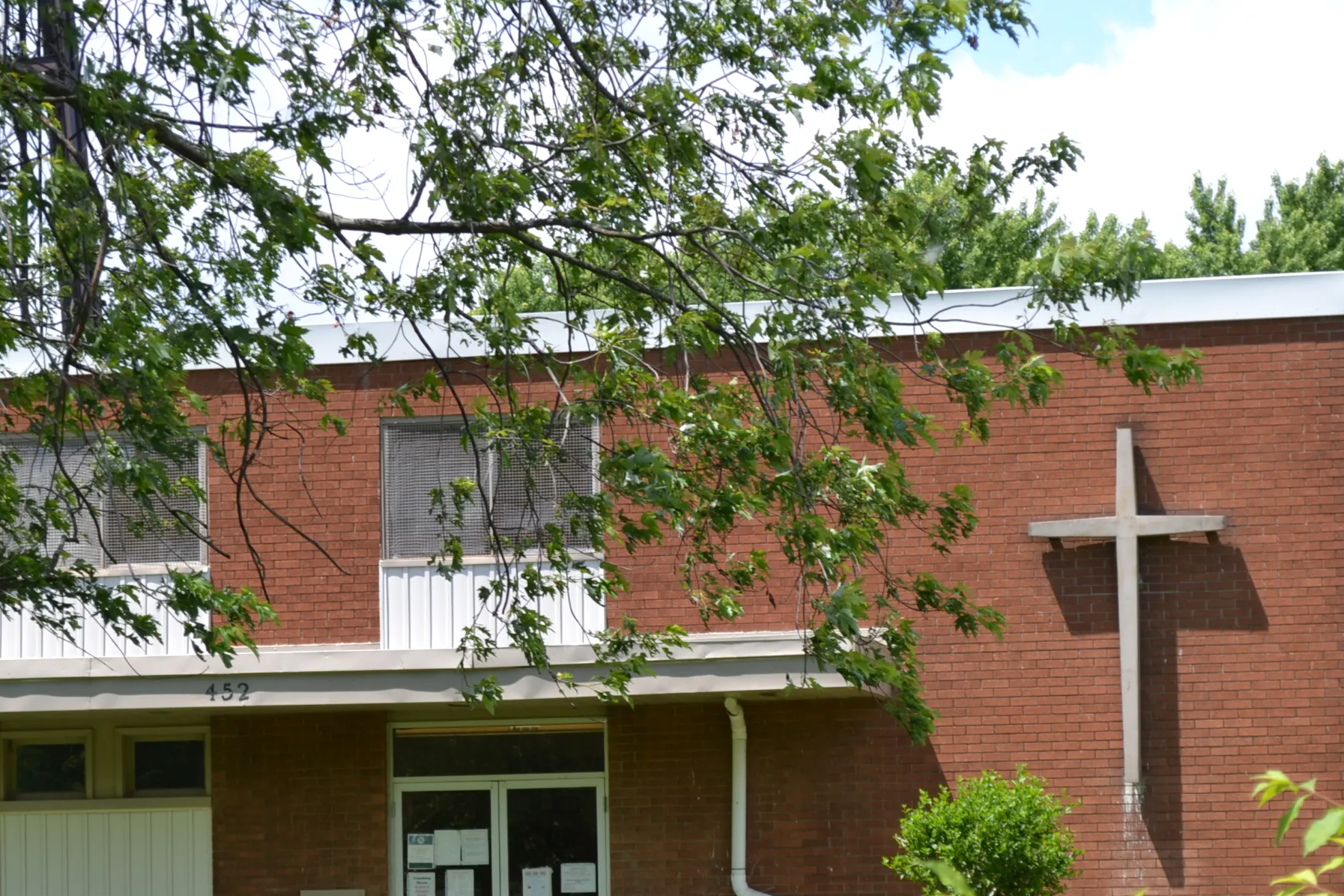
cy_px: 612
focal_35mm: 118
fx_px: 4394
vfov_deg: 11.6
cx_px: 650
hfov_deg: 17.4
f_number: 6.3
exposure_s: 1/160
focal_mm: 55
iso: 100
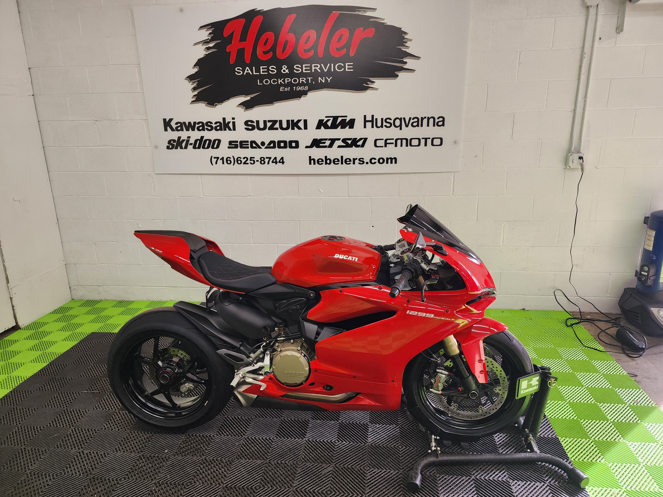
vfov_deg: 58.9
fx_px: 441
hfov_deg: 73.9
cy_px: 248
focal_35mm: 23
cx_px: 332
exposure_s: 1/120
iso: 100
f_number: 1.8
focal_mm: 6.4
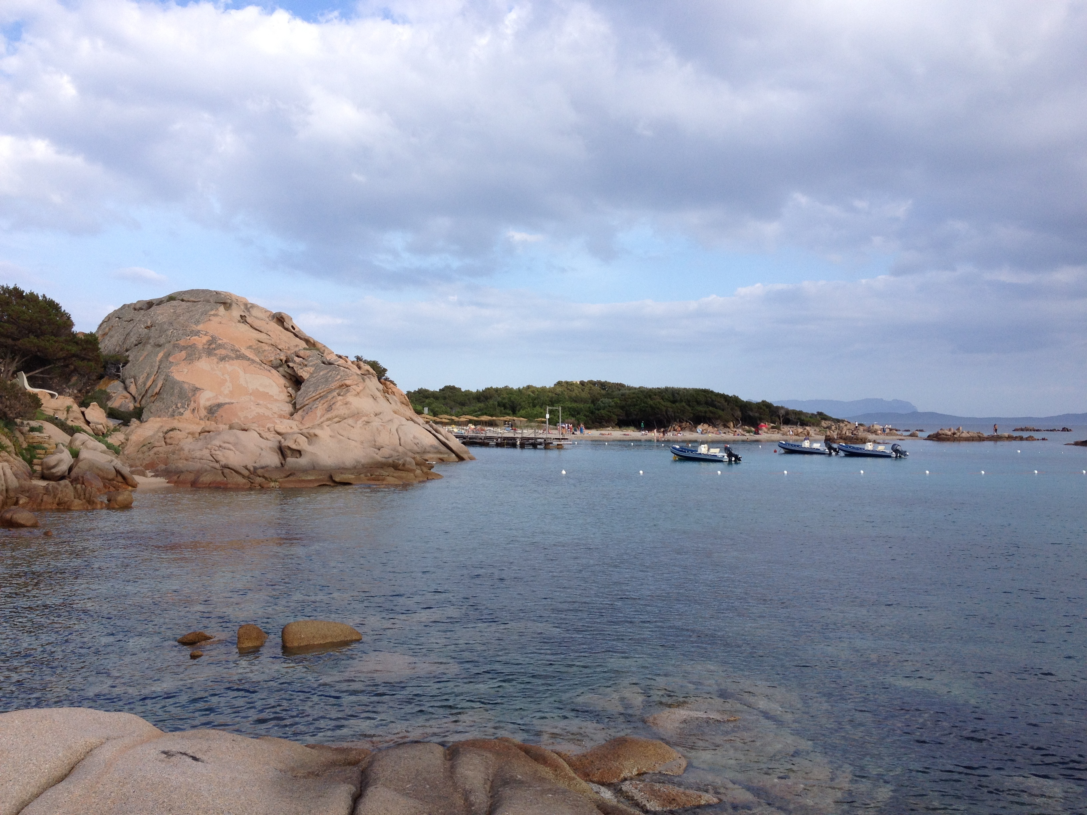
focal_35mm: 35
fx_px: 1099
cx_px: 544
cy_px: 408
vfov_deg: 40.7
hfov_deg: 52.6
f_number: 2.4
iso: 50
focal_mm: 4.28
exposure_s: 1/1022
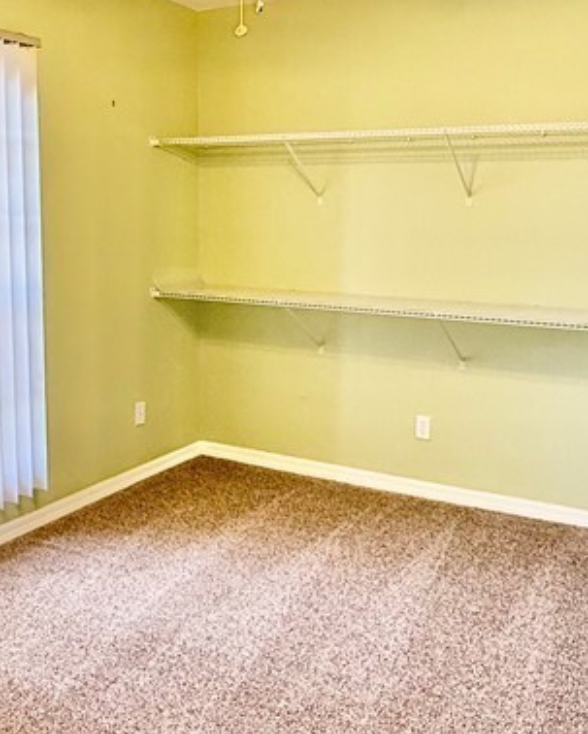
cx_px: 285
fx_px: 804
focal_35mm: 37
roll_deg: -0.8
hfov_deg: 40.2
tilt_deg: -6.5
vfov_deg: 48.8
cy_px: 303
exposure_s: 1/120
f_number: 2.2
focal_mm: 2.22
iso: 250
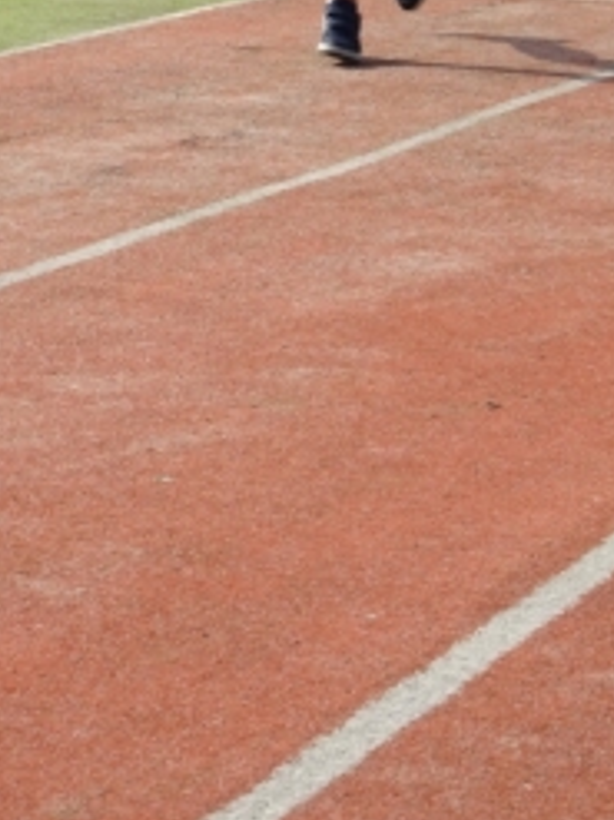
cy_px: -156
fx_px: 3906
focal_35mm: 165
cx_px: 133
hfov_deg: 9.0
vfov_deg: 11.7
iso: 80
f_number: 4.5
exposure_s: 1/400
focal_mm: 11.66
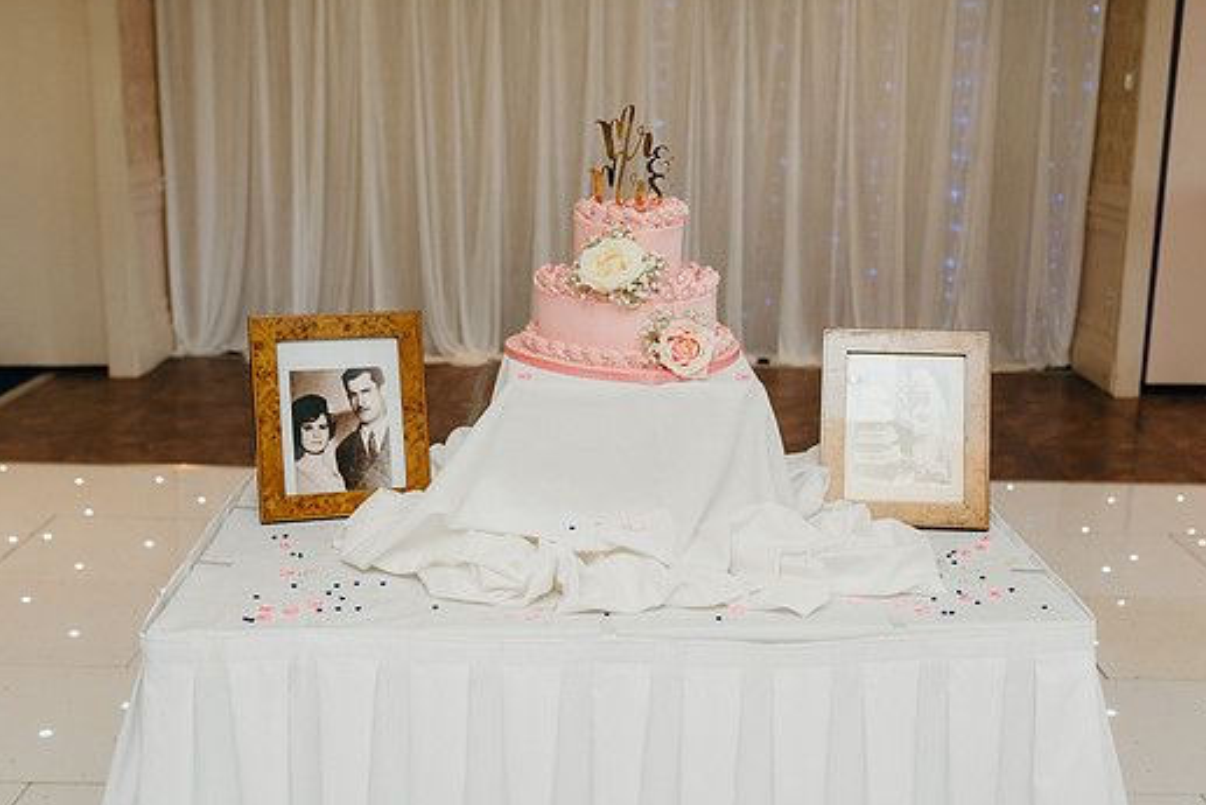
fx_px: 1508
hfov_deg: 43.6
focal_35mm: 45
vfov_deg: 29.9
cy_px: 423
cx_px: 656
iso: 800
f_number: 2.8
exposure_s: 1/160
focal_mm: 35
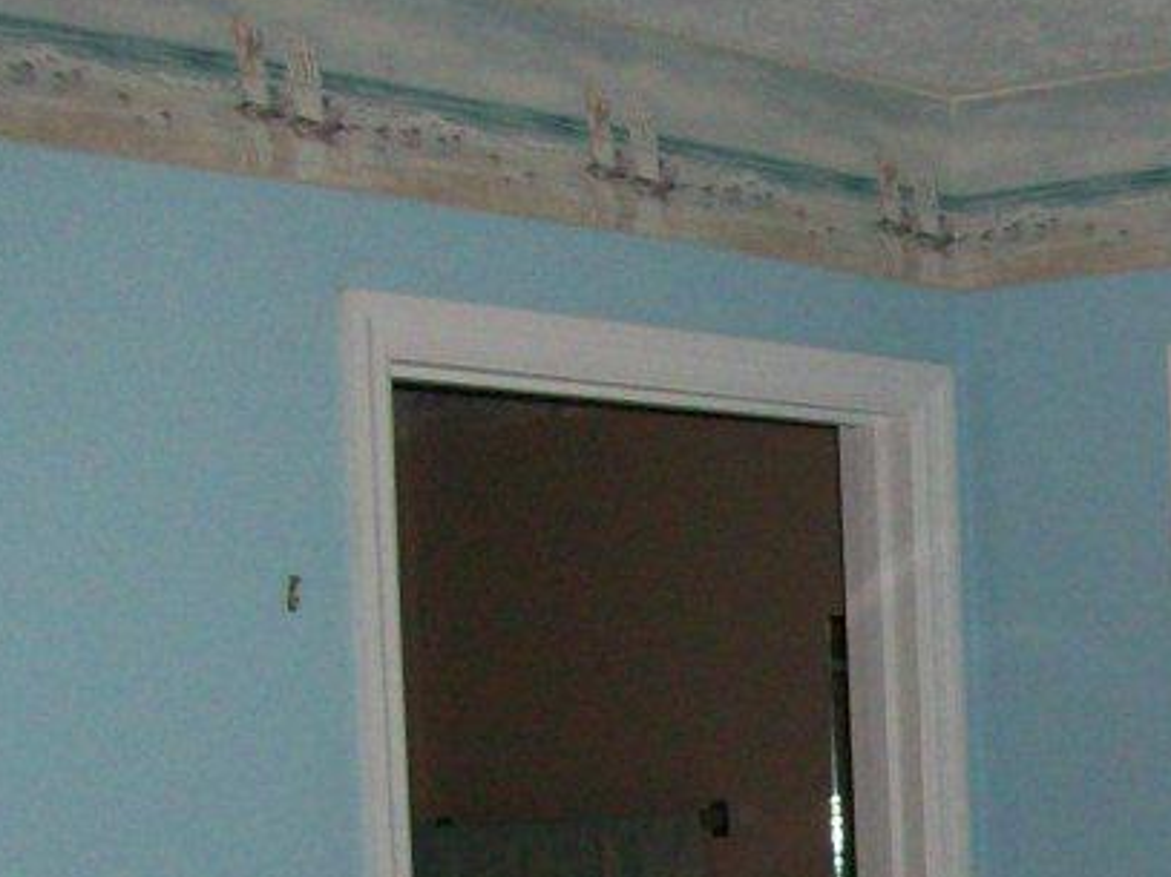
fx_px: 3619
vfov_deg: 13.4
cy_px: 1127
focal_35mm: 107
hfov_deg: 17.0
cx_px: 1637
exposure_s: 1/60
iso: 160
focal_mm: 5.7
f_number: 2.8
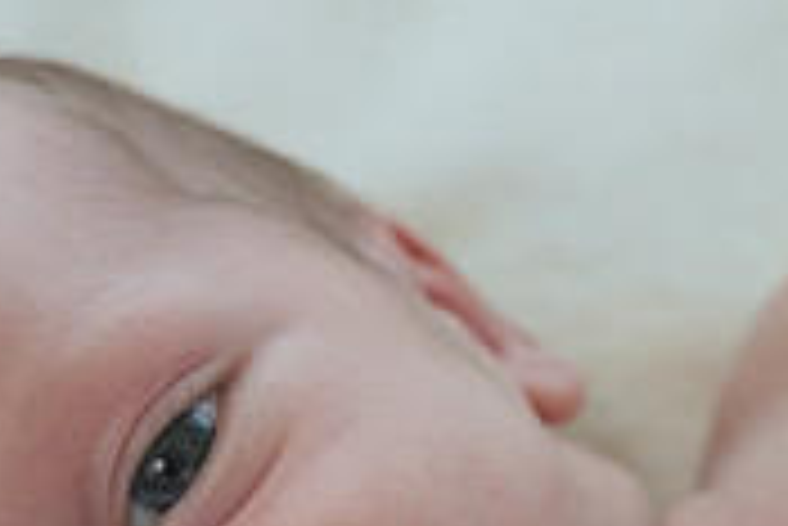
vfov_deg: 9.3
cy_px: 677
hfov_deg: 14.0
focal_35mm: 146
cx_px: 574
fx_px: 3198
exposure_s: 1/300
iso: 800
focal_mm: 25.7
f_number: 2.8
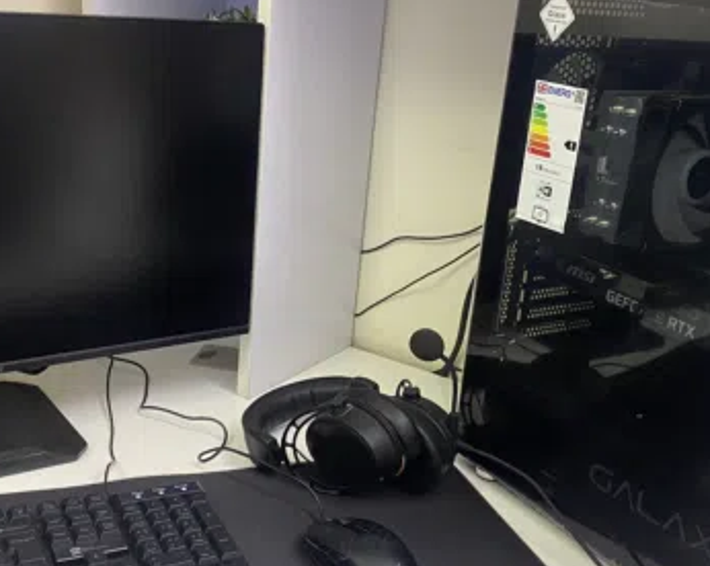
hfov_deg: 39.6
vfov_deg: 32.0
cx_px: 343
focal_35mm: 47
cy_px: 328
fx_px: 987
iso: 640
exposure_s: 1/25
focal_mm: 4.25
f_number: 1.8
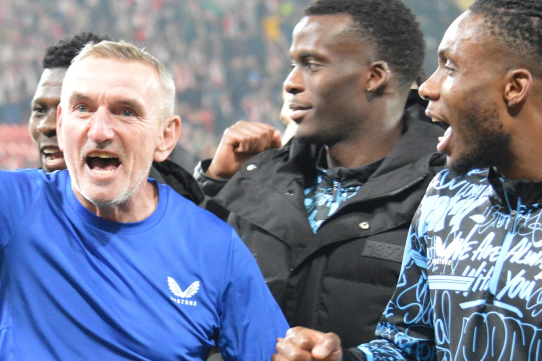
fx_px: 3987
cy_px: 259
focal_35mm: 265
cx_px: 74
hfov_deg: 7.8
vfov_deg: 5.2
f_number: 4.5
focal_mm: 86
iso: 3200
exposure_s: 1/200
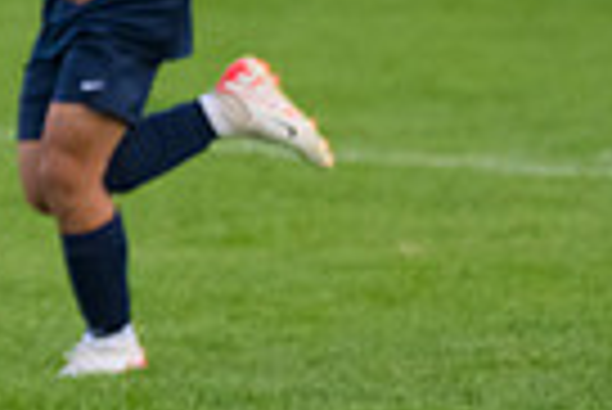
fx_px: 14499
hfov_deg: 2.4
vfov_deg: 1.6
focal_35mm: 852
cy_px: 101
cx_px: -598
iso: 3200
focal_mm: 200
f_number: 5.6
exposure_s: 1/2000
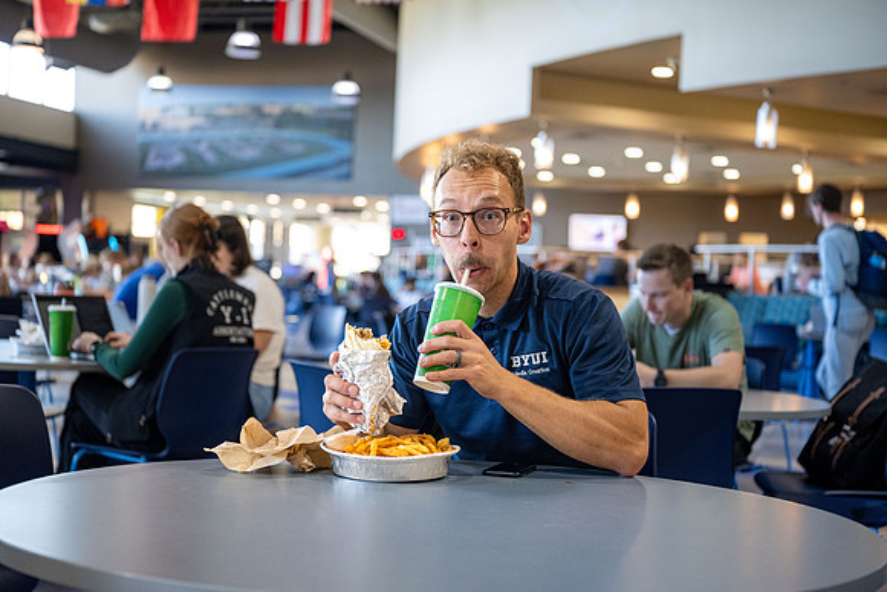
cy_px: 296
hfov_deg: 38.2
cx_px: 444
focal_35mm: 52
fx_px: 1281
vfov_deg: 26.0
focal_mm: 52
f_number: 2.8
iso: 1250
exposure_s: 1/200
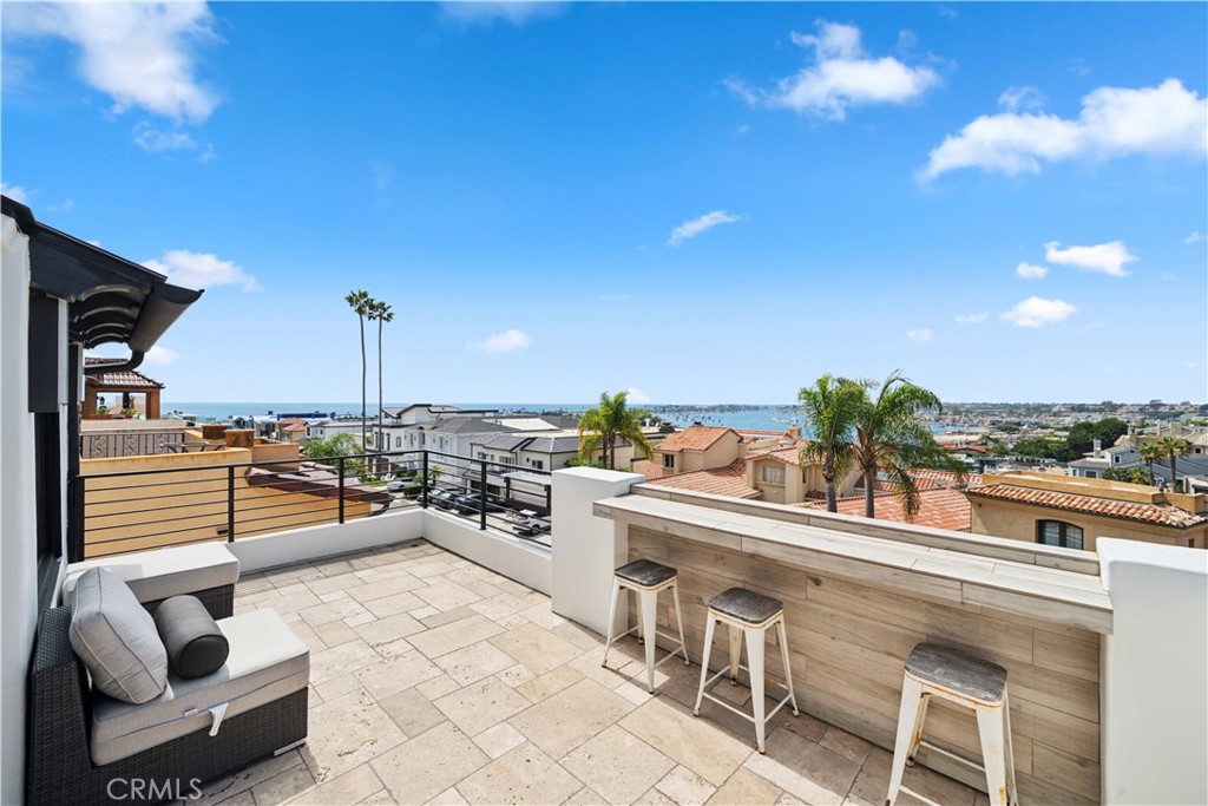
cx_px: 604
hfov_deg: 108.3
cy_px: 403
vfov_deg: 85.4
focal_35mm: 13
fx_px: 436
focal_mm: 13
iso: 400
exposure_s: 1/2500
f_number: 8
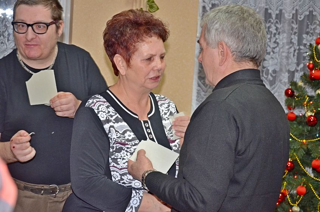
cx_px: 160
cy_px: 106
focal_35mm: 75
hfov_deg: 27.0
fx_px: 665
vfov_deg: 18.1
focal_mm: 50
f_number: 5
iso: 800
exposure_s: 1/60
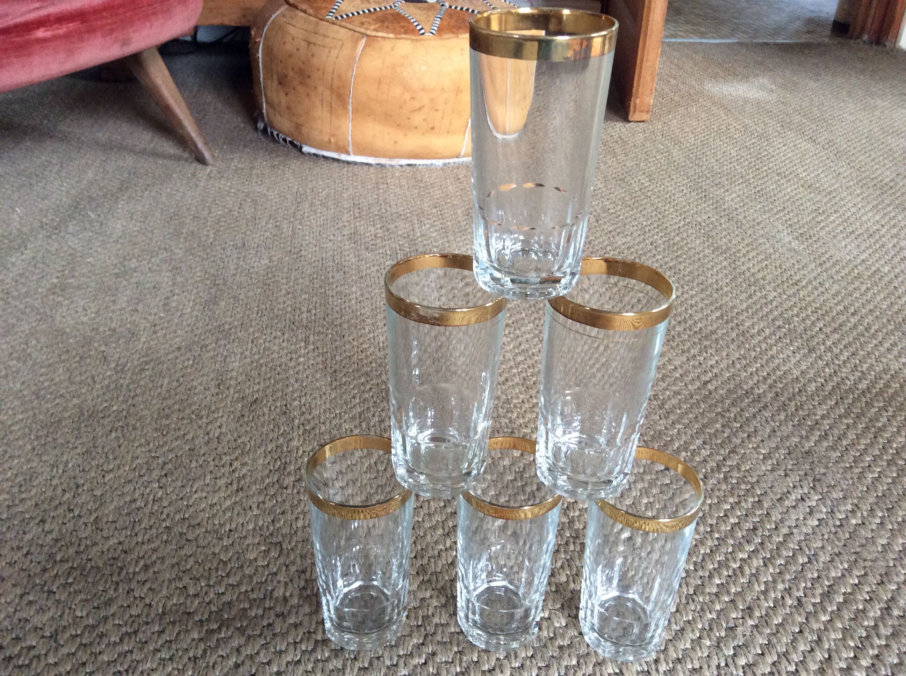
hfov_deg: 56.9
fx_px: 836
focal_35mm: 32
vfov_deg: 44.1
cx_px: 453
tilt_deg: -30.9
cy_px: 338
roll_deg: -0.3
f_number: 2.4
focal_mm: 3.3
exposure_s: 1/25
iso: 160
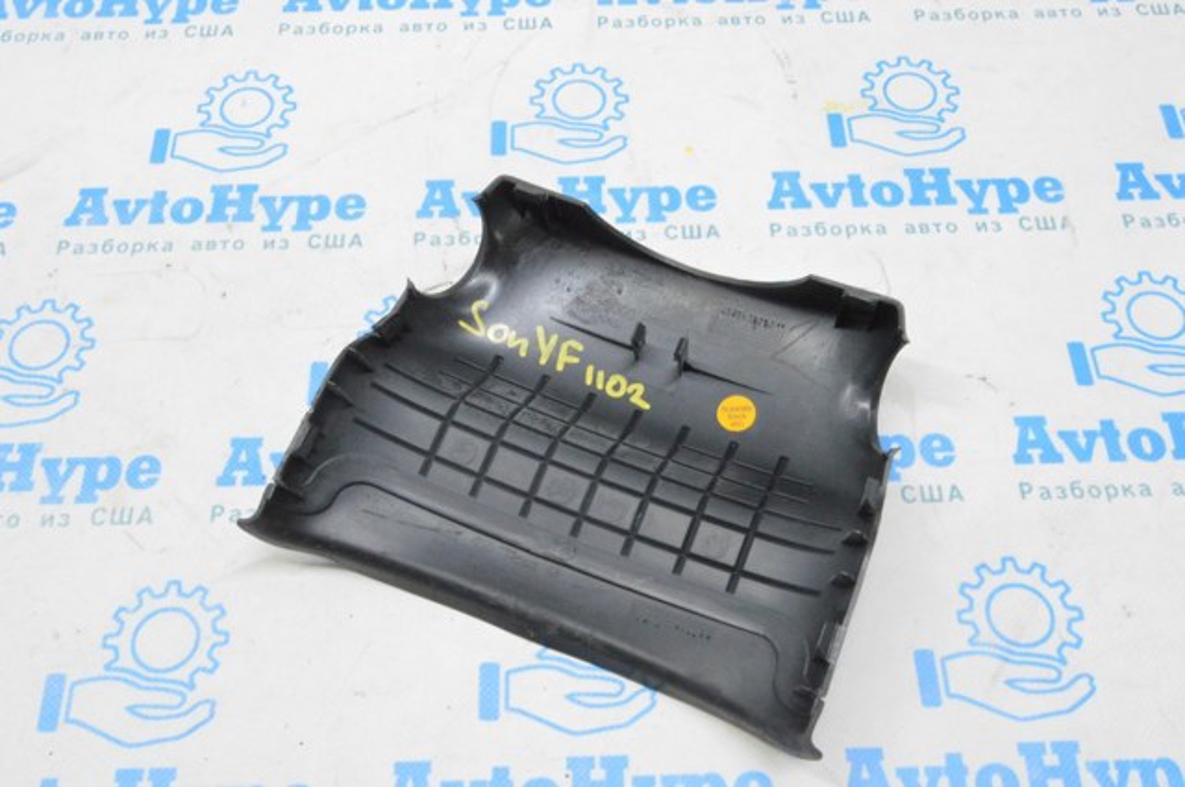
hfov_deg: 49.6
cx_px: 592
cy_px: 394
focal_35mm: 39
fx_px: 1282
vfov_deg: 34.1
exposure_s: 1/15
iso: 6400
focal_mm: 26
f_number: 20
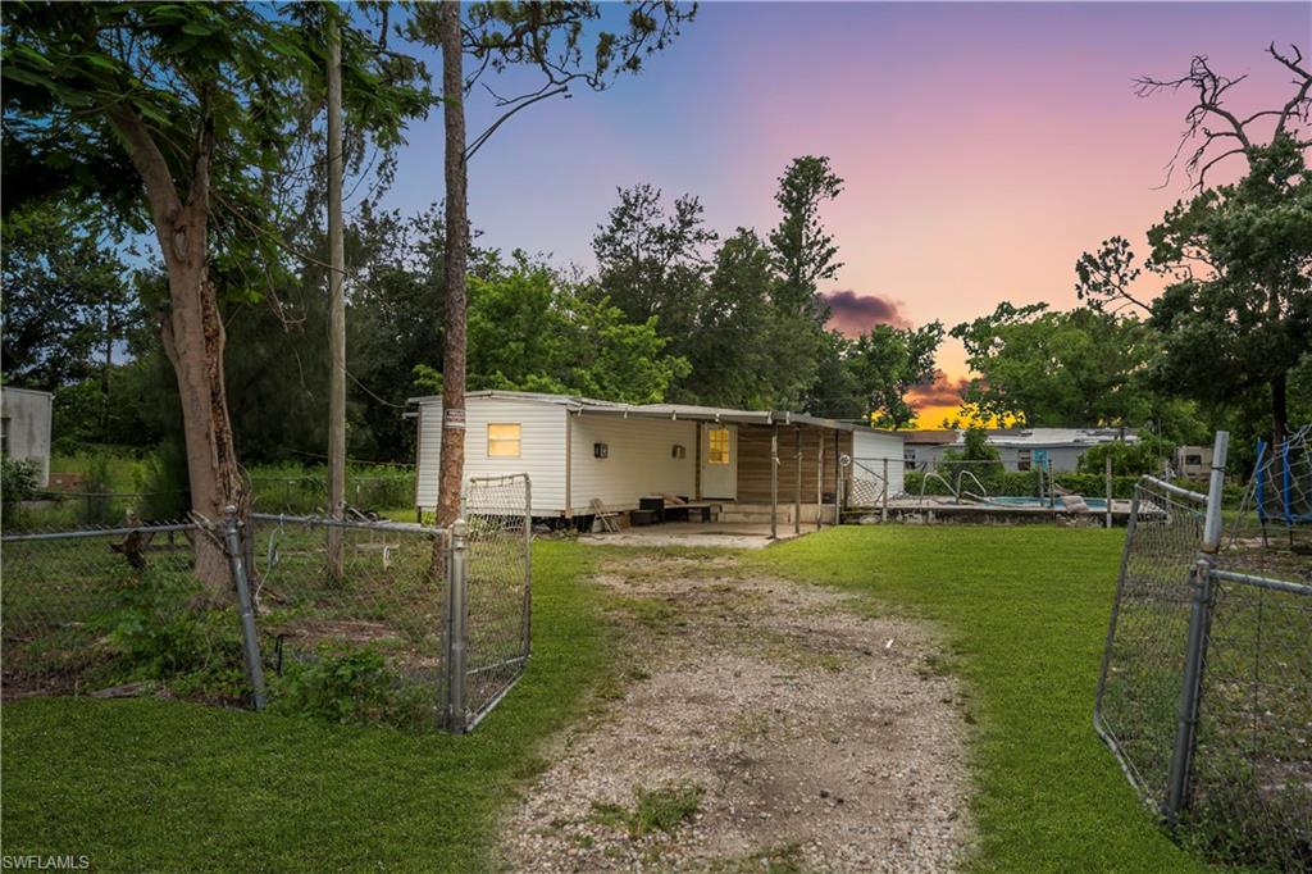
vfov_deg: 43.6
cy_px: 437
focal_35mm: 30
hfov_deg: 61.9
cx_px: 656
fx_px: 1093
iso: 100
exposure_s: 1/200
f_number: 7.1
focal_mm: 20
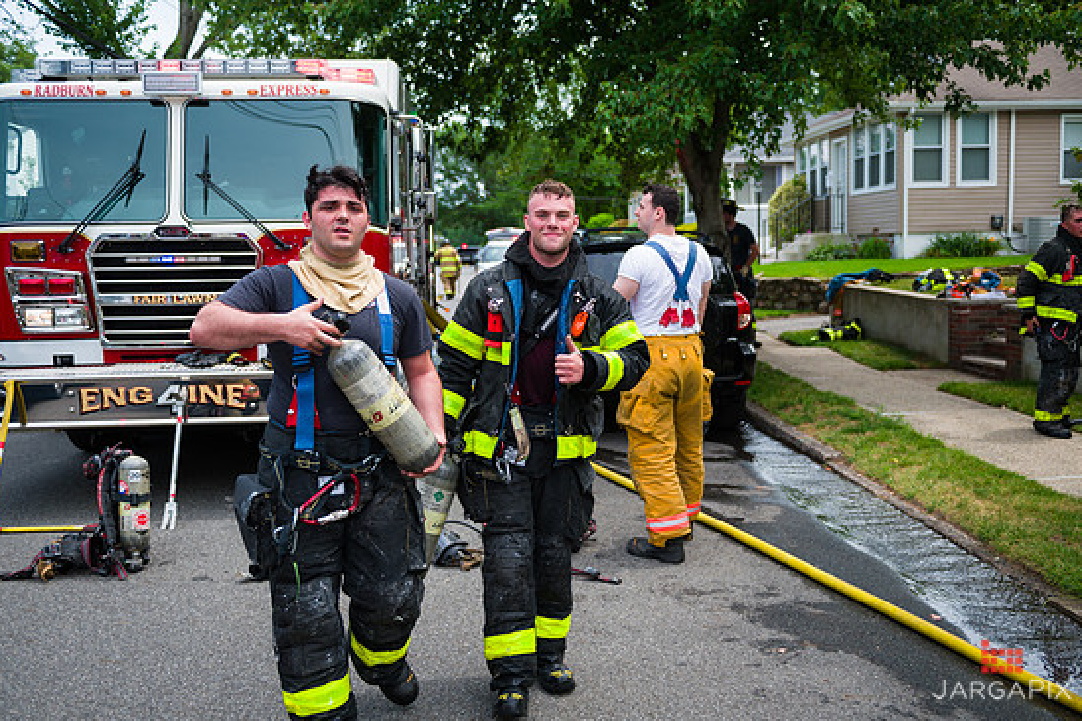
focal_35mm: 36
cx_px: 549
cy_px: 361
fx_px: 1082
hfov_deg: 53.1
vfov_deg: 36.9
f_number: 3.2
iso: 200
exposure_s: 1/1600
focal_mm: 34
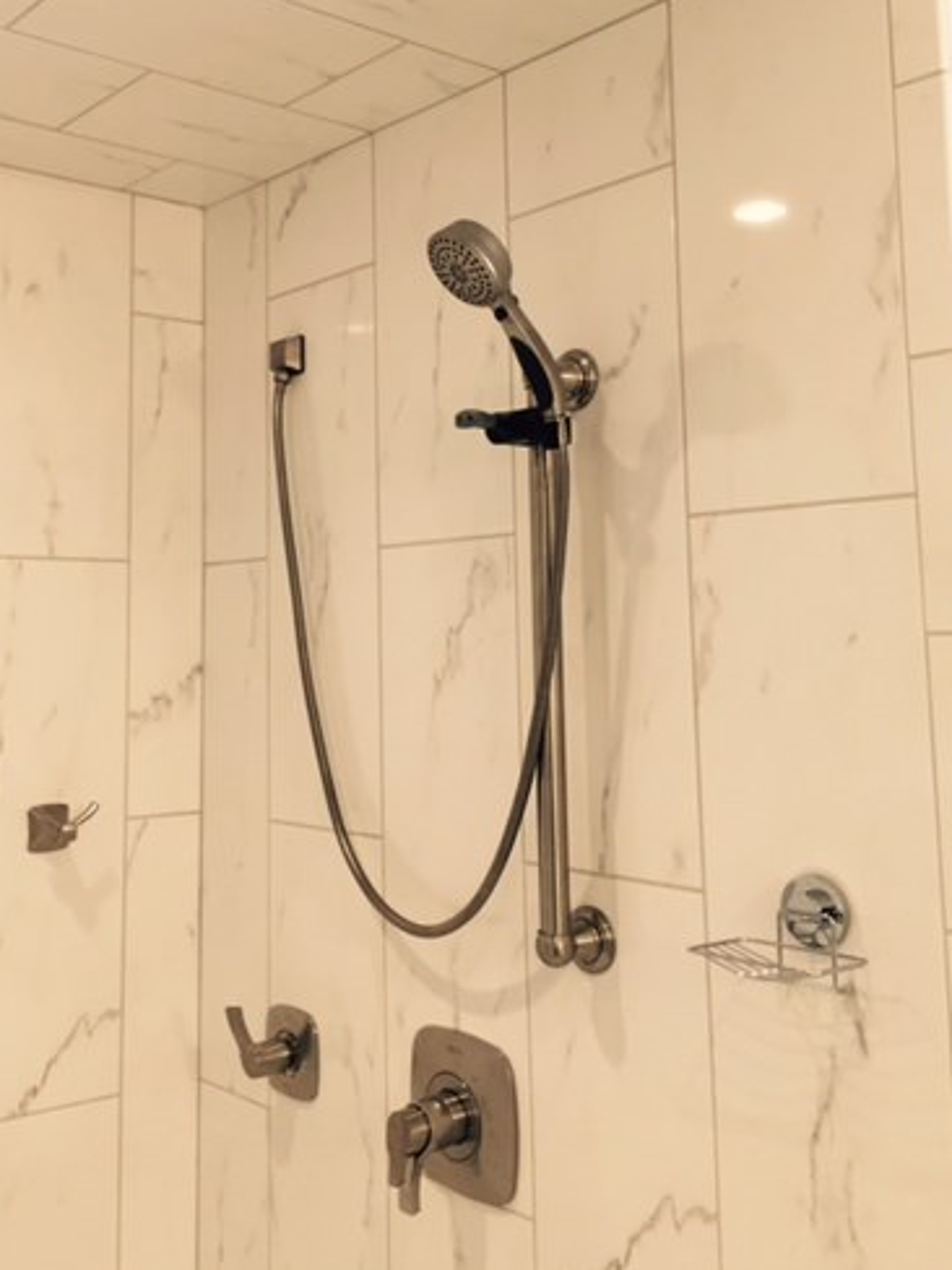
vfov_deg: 48.5
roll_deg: +0.4
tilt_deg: +7.3
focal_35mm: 38
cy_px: 471
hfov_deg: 37.5
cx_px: 349
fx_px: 1393
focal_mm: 4.15
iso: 64
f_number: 2.2
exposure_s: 1/30
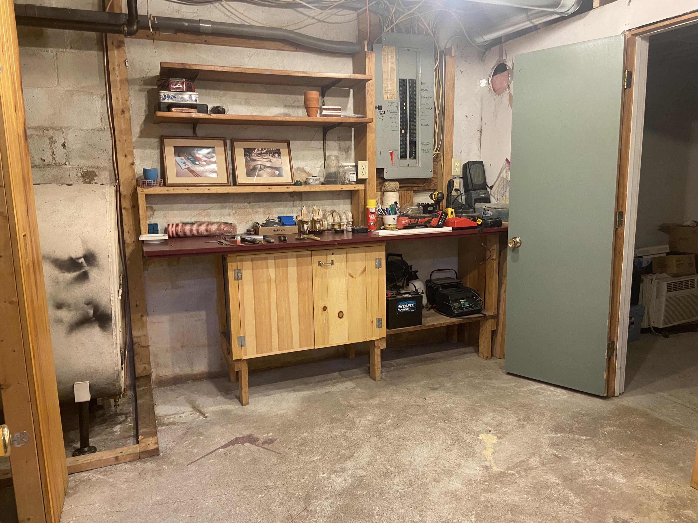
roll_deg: +1.1
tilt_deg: -9.5
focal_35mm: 26
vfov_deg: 53.1
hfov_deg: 67.3
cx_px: 349
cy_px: 262
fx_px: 524
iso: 200
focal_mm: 4.25
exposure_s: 1/60
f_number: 1.8
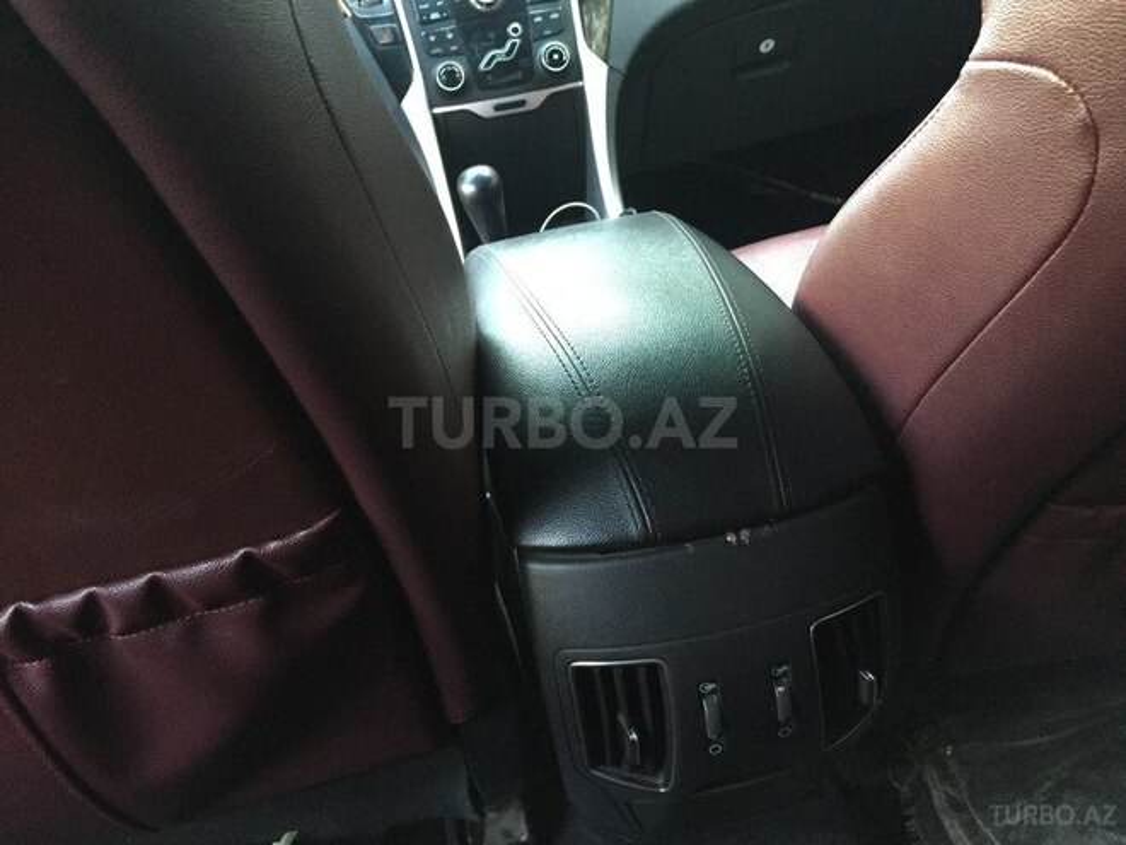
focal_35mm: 29
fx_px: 943
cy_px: 422
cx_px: 563
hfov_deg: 61.7
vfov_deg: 48.2
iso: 250
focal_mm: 4.15
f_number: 2.2
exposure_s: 1/20
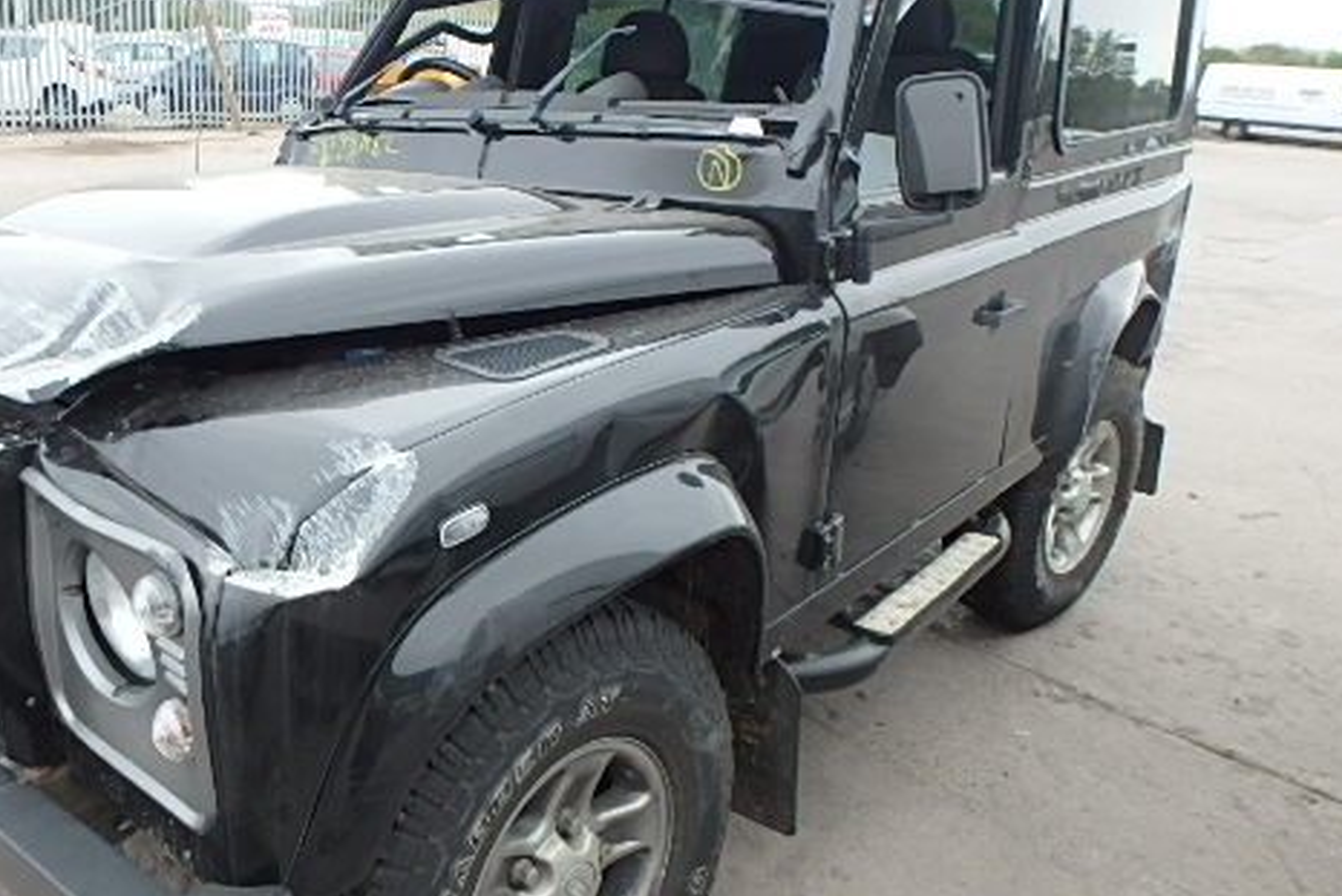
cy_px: 444
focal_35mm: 30
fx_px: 1119
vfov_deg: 43.6
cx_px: 455
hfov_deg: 60.5
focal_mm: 3.7
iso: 125
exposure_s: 1/125
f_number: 3.5
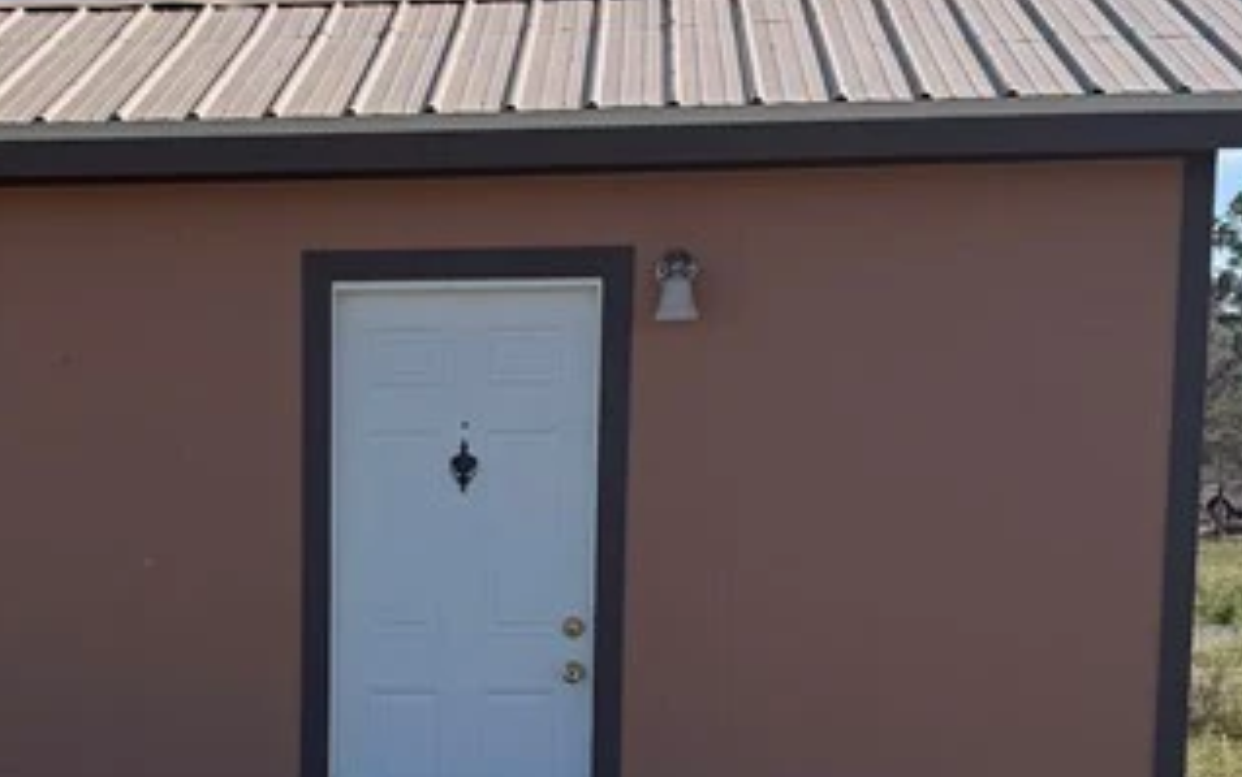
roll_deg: +0.0
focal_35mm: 82
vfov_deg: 15.5
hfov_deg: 24.7
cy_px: 851
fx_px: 2777
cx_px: 207
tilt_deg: -9.8
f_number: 1.78
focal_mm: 6.76
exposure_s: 1/4975
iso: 80
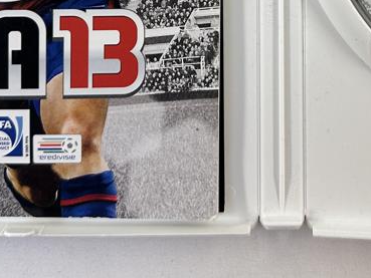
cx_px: 269
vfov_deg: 17.2
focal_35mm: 78
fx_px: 836
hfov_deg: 24.8
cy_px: -128
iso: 80
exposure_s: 1/196
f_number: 1.78
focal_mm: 6.86
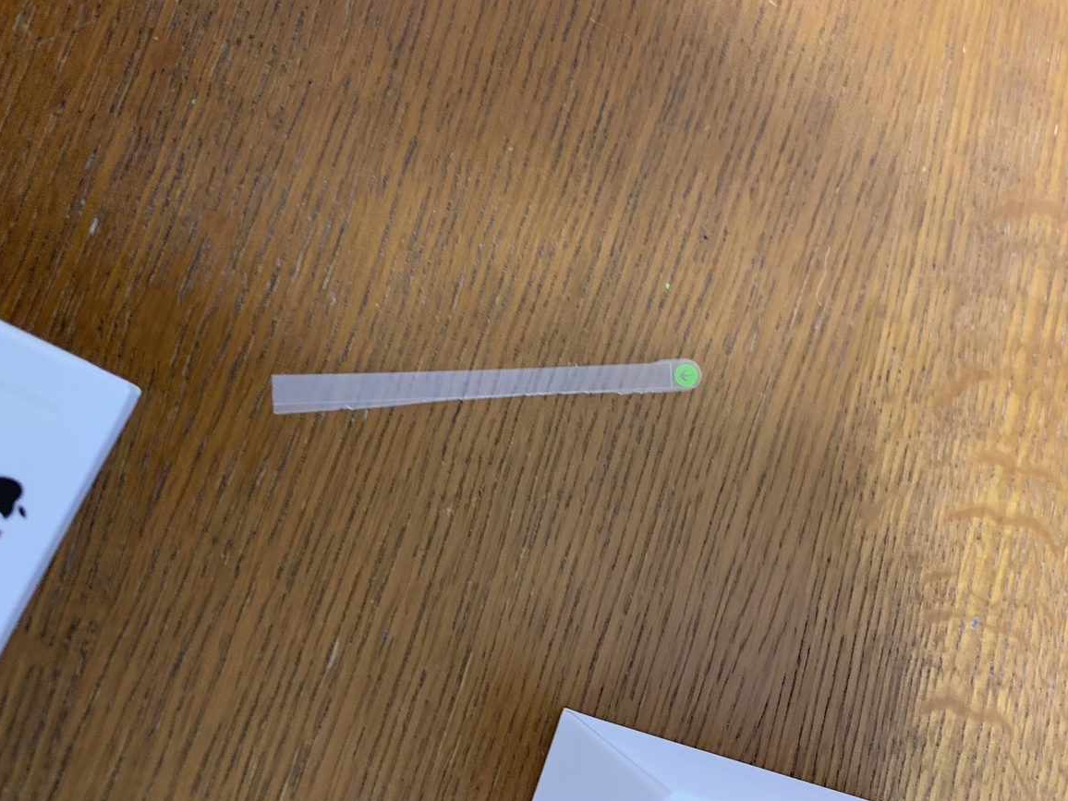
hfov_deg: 65.3
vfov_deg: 51.4
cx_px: 522
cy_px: 400
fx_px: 833
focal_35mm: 27
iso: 500
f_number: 1.8
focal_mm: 4.25
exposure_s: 1/30
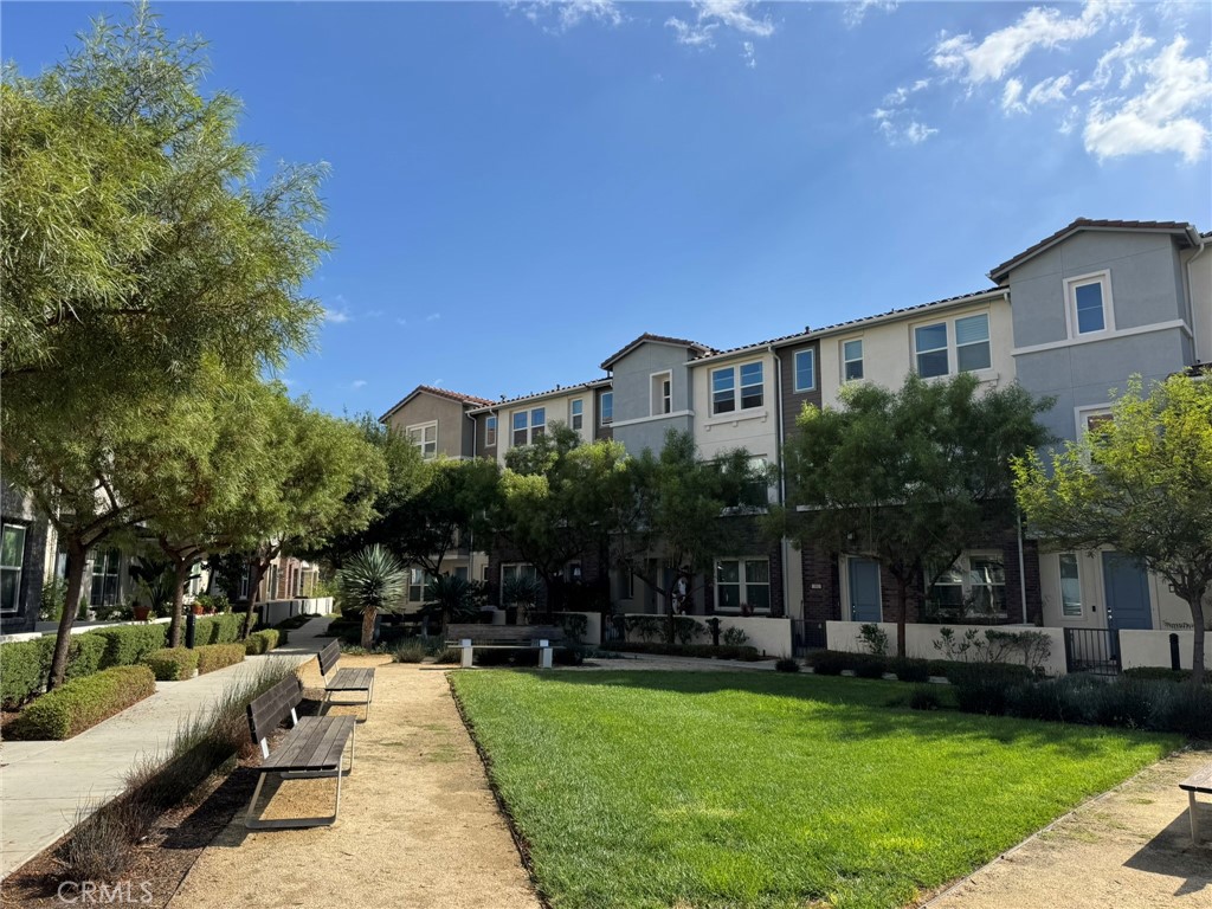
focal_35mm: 24
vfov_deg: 56.8
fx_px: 840
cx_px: 606
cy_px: 454
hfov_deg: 71.6
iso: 80
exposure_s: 1/4049
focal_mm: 6.76
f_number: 1.78
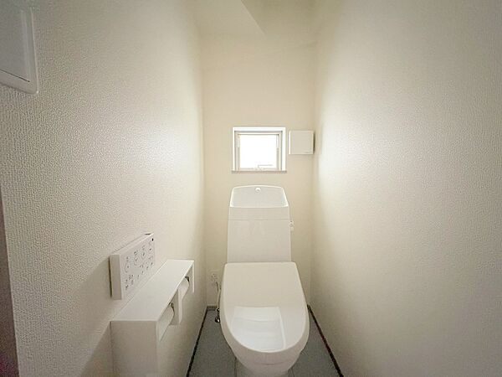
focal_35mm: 14
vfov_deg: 85.7
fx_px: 203
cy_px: 188
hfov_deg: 102.1
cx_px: 251
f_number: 2.2
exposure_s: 1/33
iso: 1000
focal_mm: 2.22
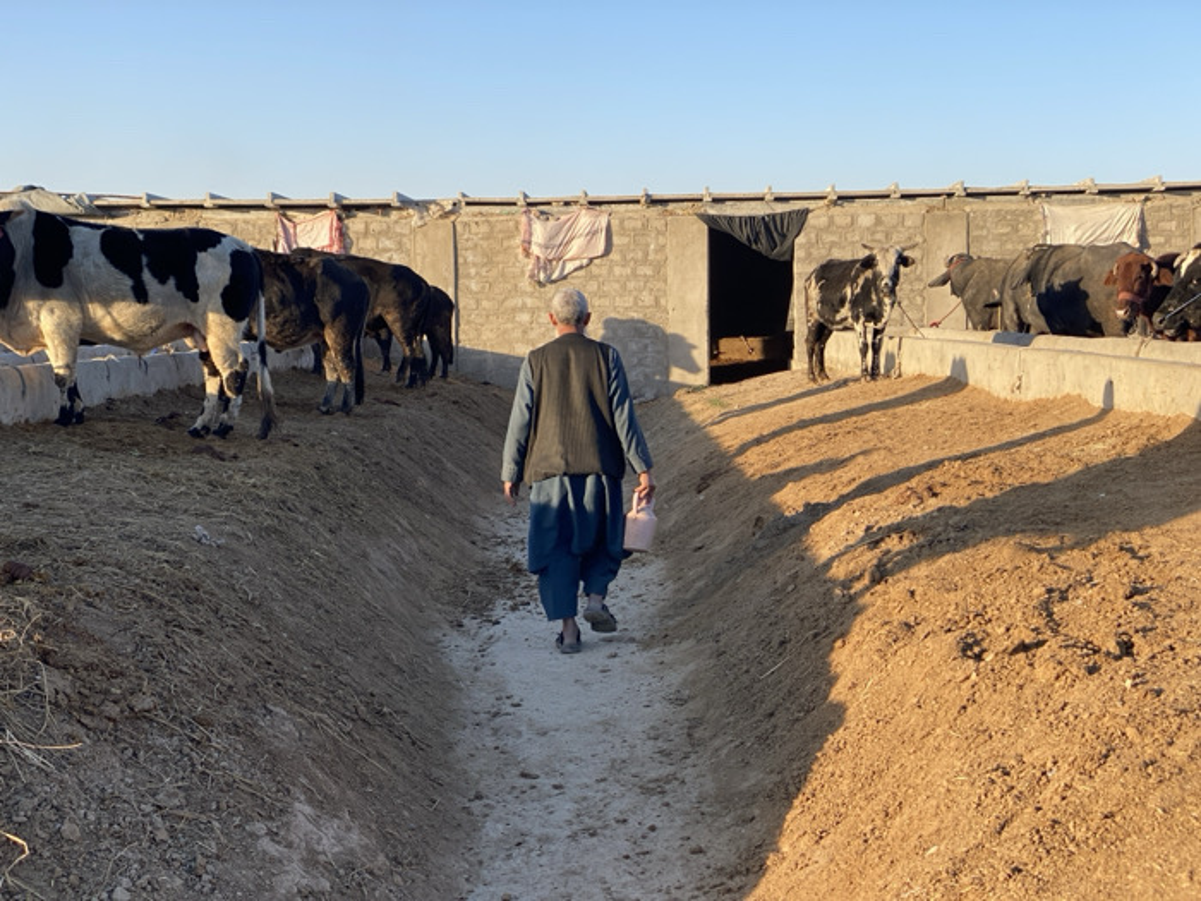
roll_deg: +1.4
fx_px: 1804
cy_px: 450
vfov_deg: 28.0
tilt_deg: -6.2
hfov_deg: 36.8
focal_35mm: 52
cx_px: 600
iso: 20
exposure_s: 1/516
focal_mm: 6
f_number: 2
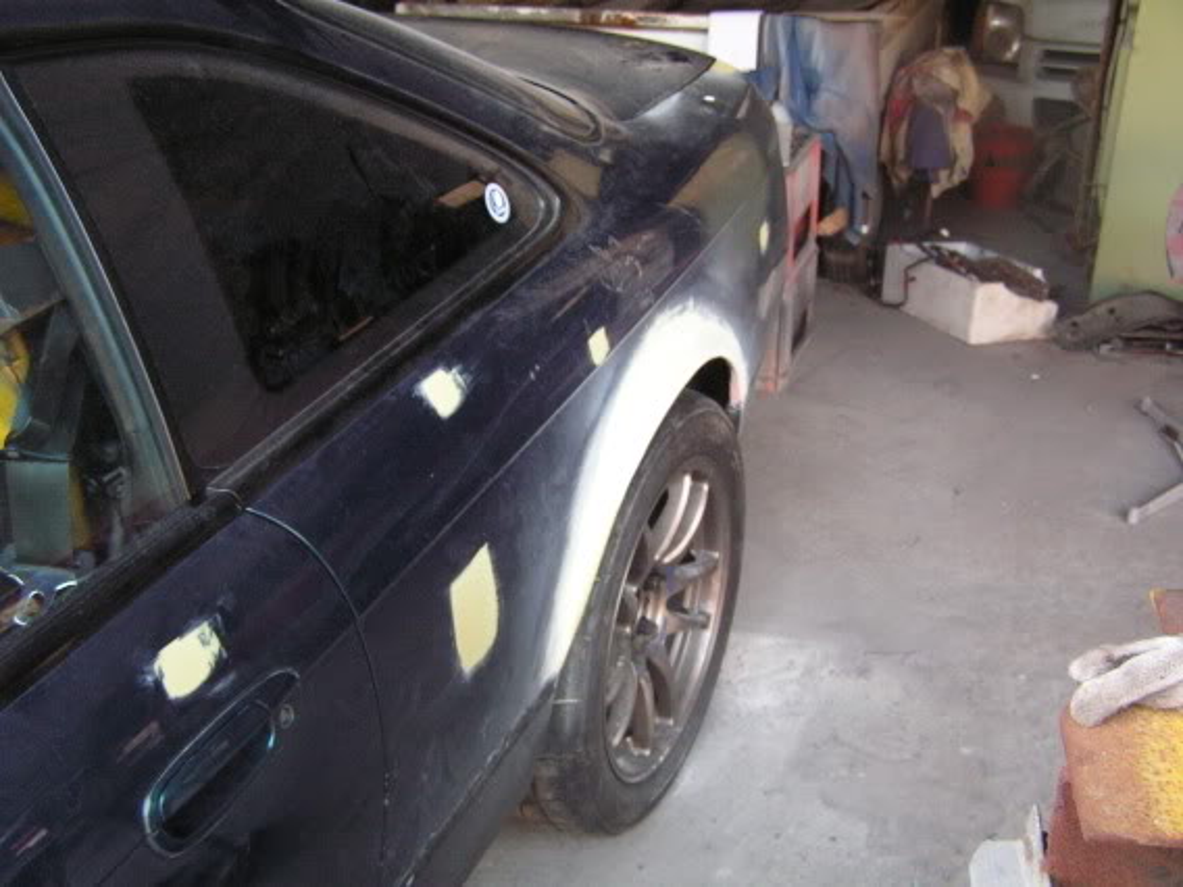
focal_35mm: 38
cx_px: 592
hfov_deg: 49.0
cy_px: 444
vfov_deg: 37.7
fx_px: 1299
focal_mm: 6.3
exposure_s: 1/40
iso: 200
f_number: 2.8
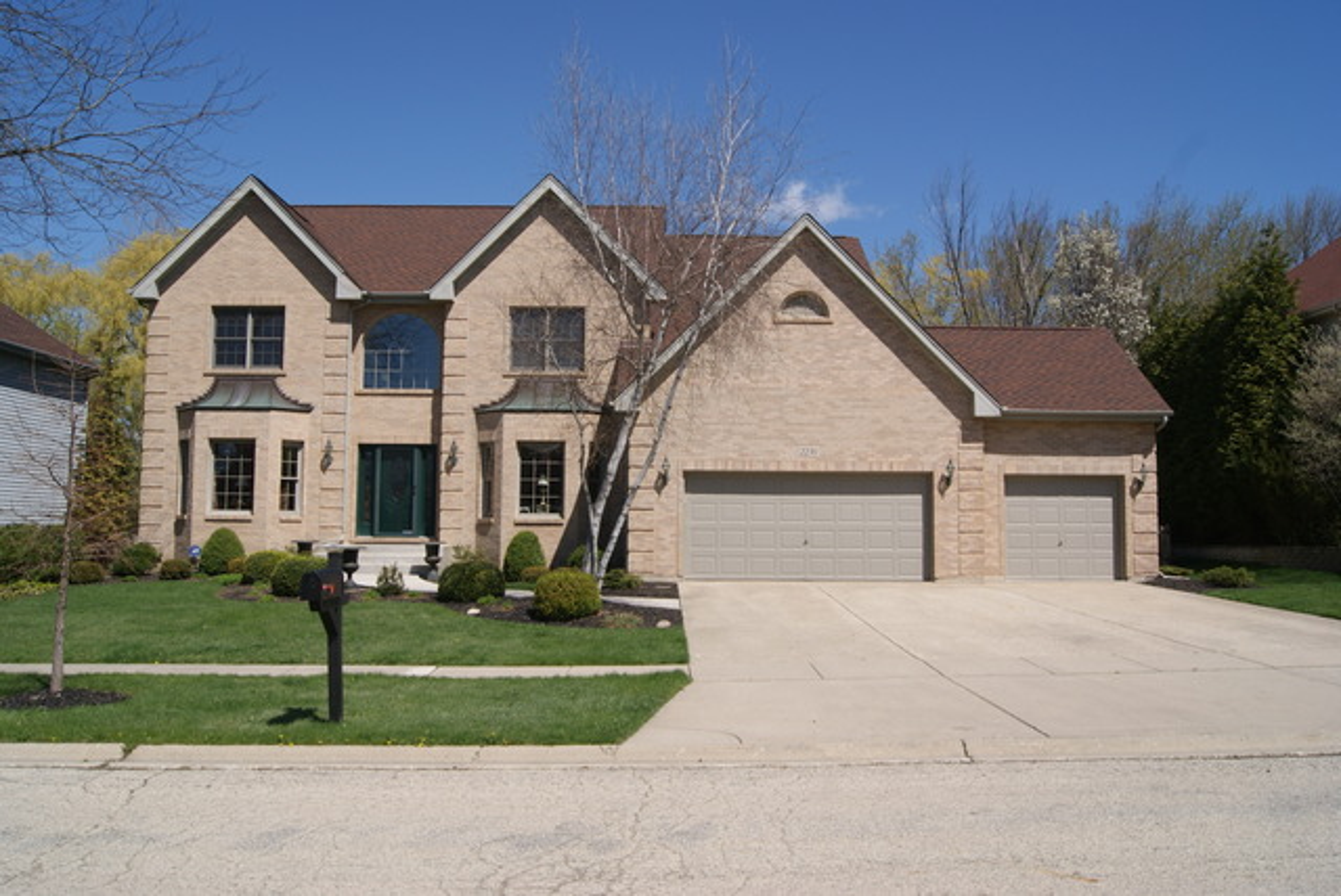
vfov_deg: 43.7
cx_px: 670
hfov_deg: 61.9
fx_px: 1118
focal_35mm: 30
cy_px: 448
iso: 100
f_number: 10
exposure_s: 1/200
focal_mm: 20
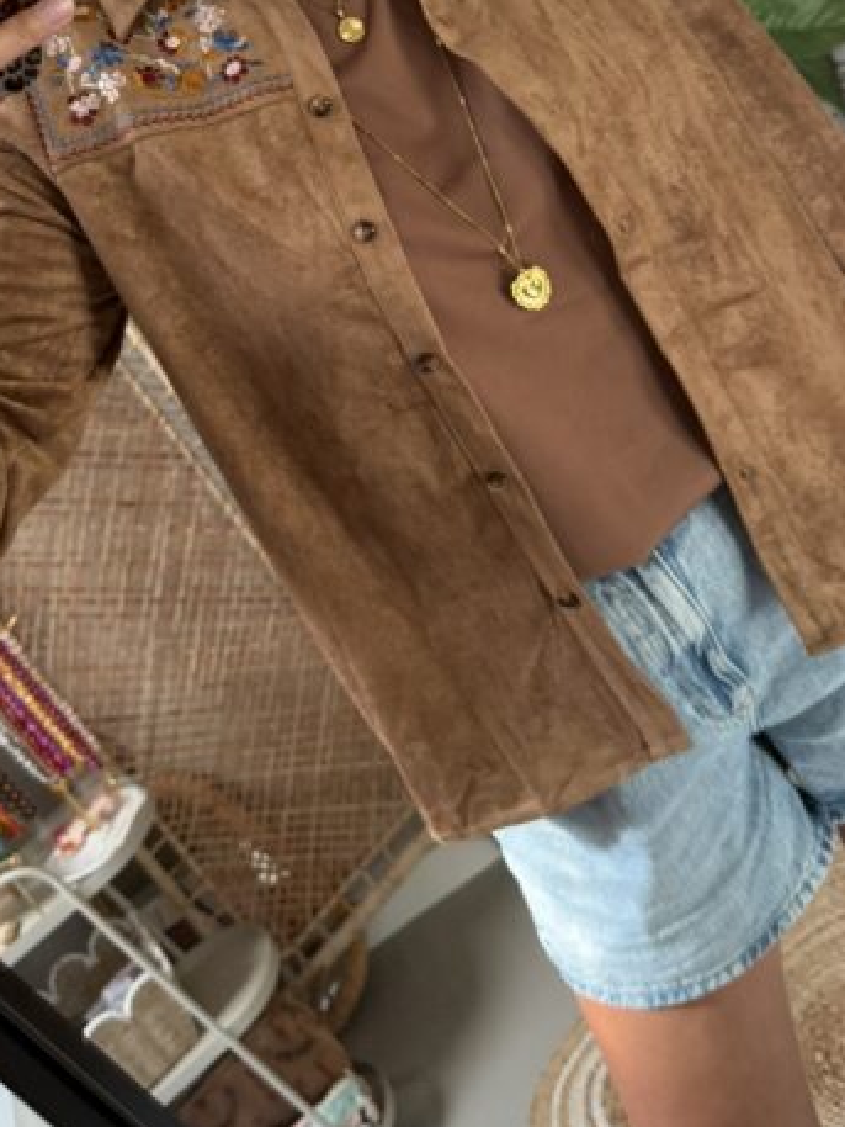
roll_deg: +33.0
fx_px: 1366
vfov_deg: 43.6
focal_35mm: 42
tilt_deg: -36.8
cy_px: 311
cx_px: 402
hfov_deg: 34.4
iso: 200
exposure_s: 1/60
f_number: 1.78
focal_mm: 6.76
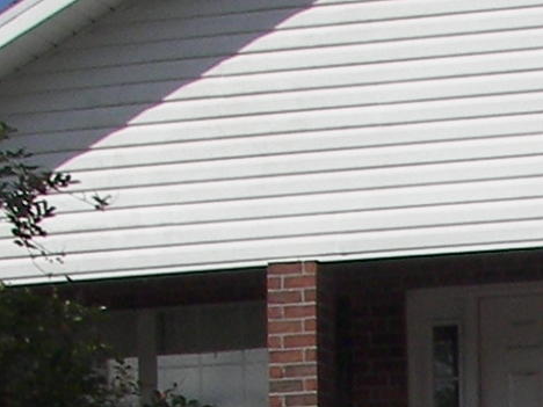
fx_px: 3624
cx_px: 848
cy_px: 785
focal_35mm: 231
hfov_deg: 8.4
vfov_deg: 6.3
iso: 64
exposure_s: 1/500
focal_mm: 6
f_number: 5.6
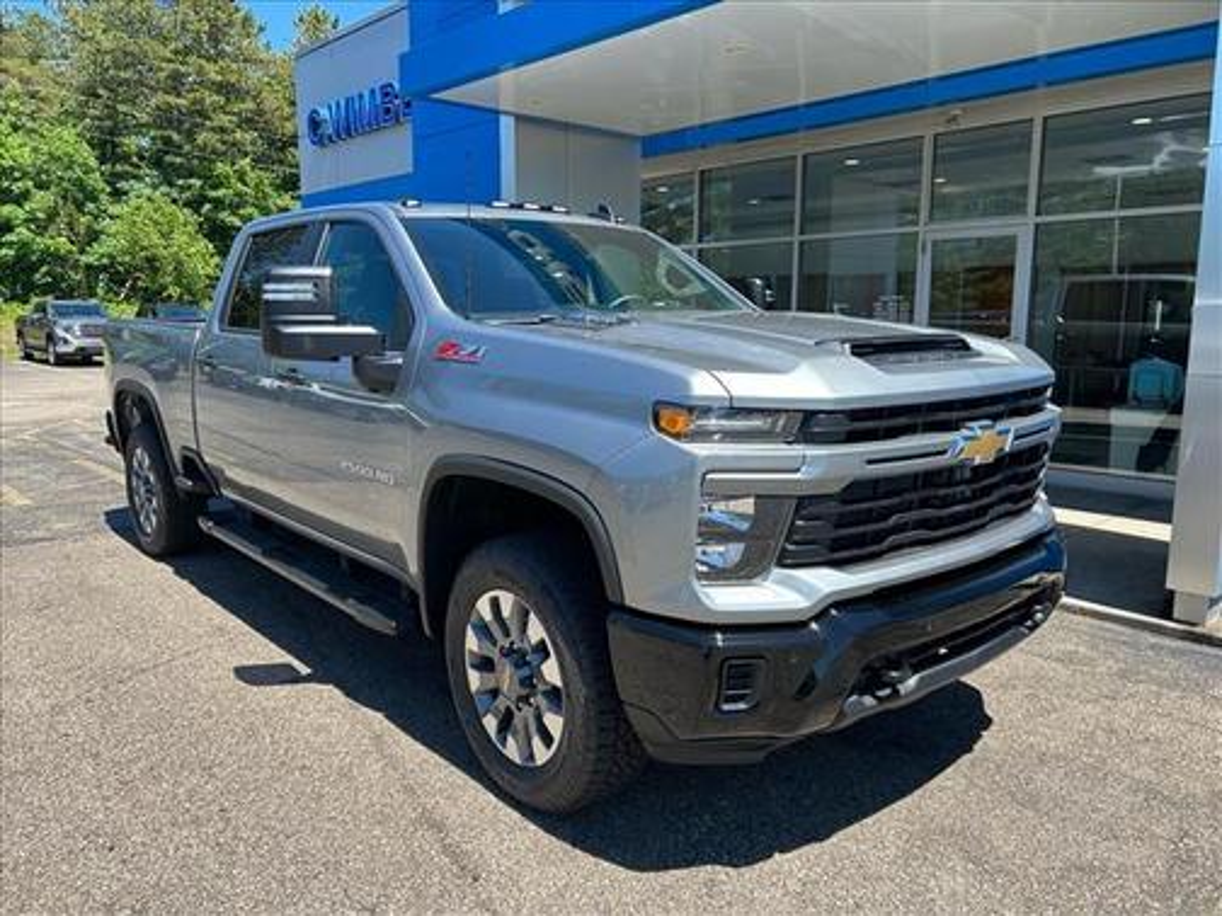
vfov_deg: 53.1
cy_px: 458
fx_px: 918
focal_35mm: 26
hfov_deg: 67.3
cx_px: 611
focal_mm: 5.7
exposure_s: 1/1361
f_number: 1.5
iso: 50
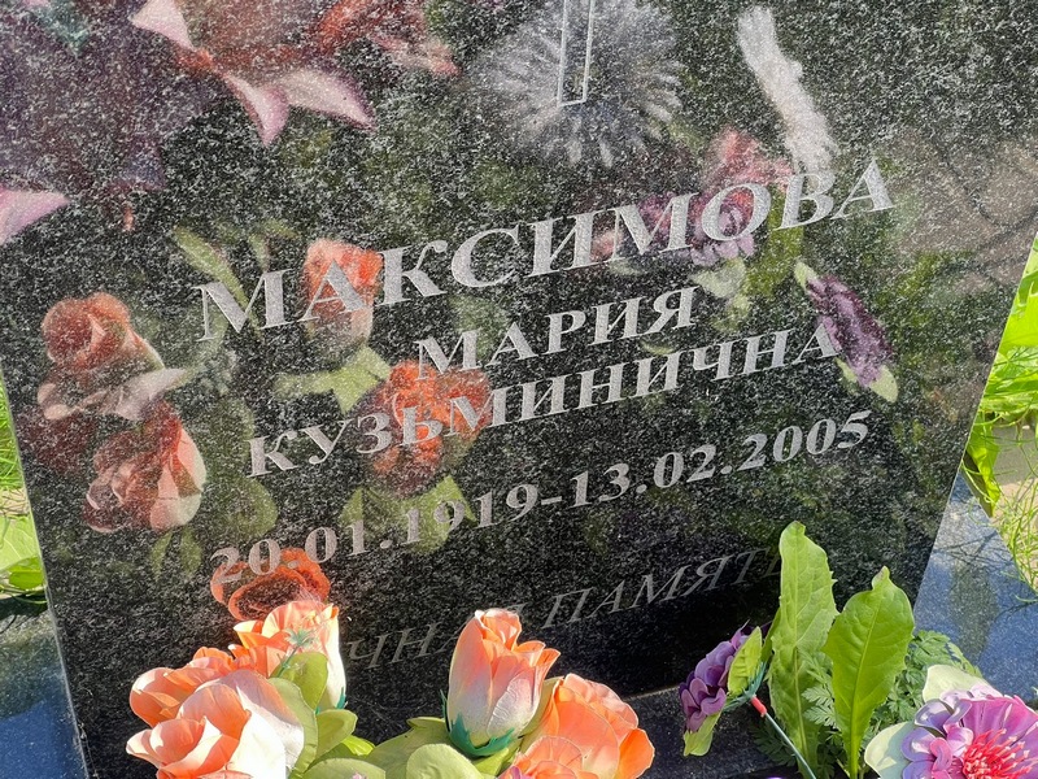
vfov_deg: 19.1
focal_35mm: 77
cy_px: 390
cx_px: 519
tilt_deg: -48.2
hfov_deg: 25.3
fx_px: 2309
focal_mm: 9
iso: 50
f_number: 2.8
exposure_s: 1/99
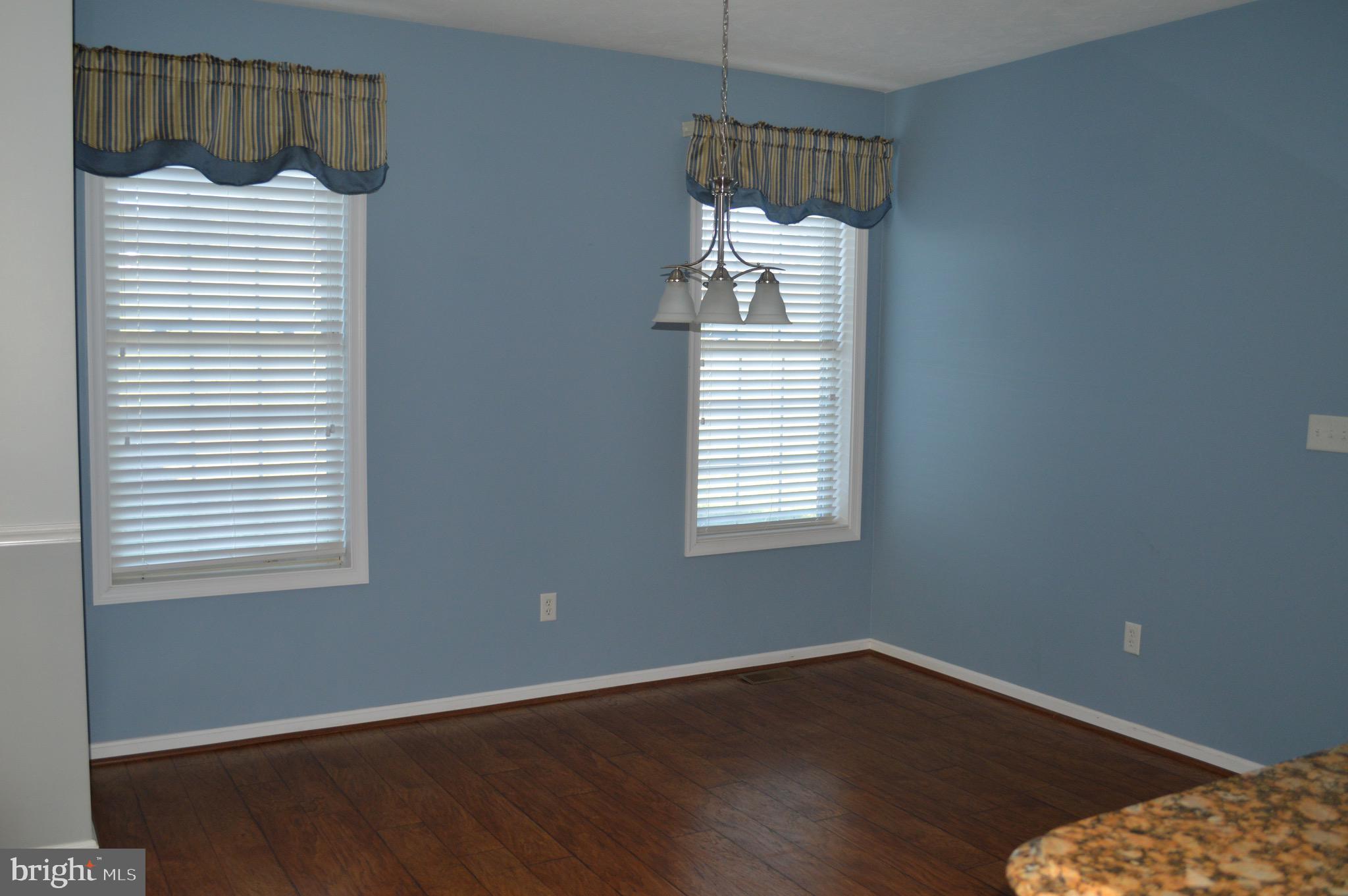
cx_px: 674
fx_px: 1234
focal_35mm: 33
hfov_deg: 57.3
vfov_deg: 39.9
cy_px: 448
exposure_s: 1/60
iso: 450
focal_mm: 22
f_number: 3.8
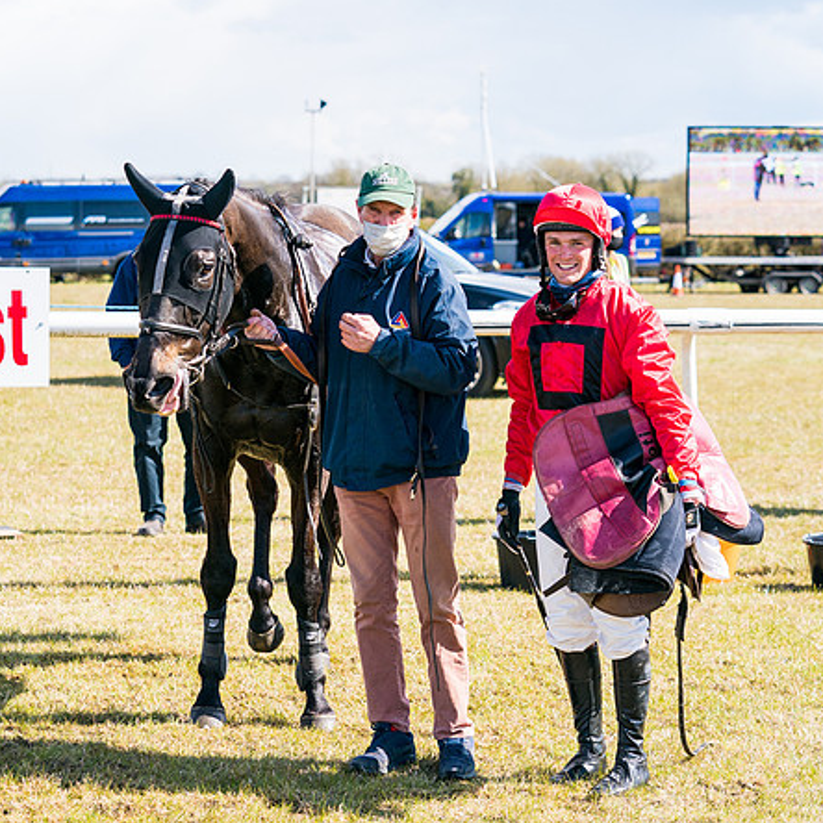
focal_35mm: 92
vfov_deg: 18.9
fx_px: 2475
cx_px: 376
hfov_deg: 18.9
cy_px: 401
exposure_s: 1/2000
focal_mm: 70
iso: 400
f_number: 4
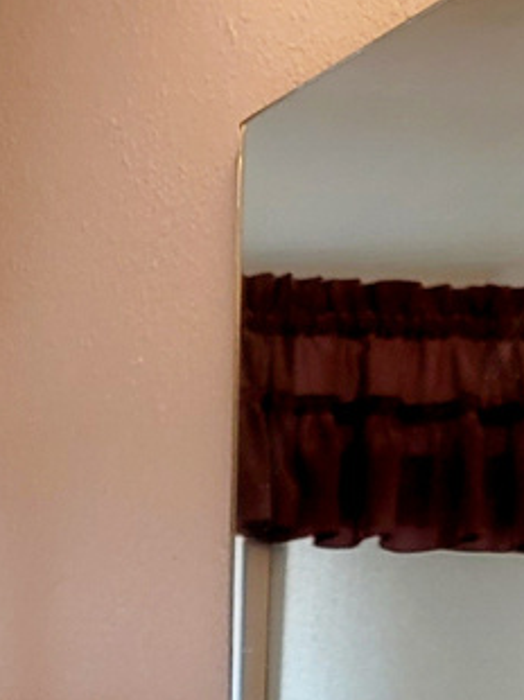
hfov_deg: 10.9
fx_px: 2506
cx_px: -510
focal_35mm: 124
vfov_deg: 14.3
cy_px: 1192
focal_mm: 7
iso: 50
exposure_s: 1/120
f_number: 1.8
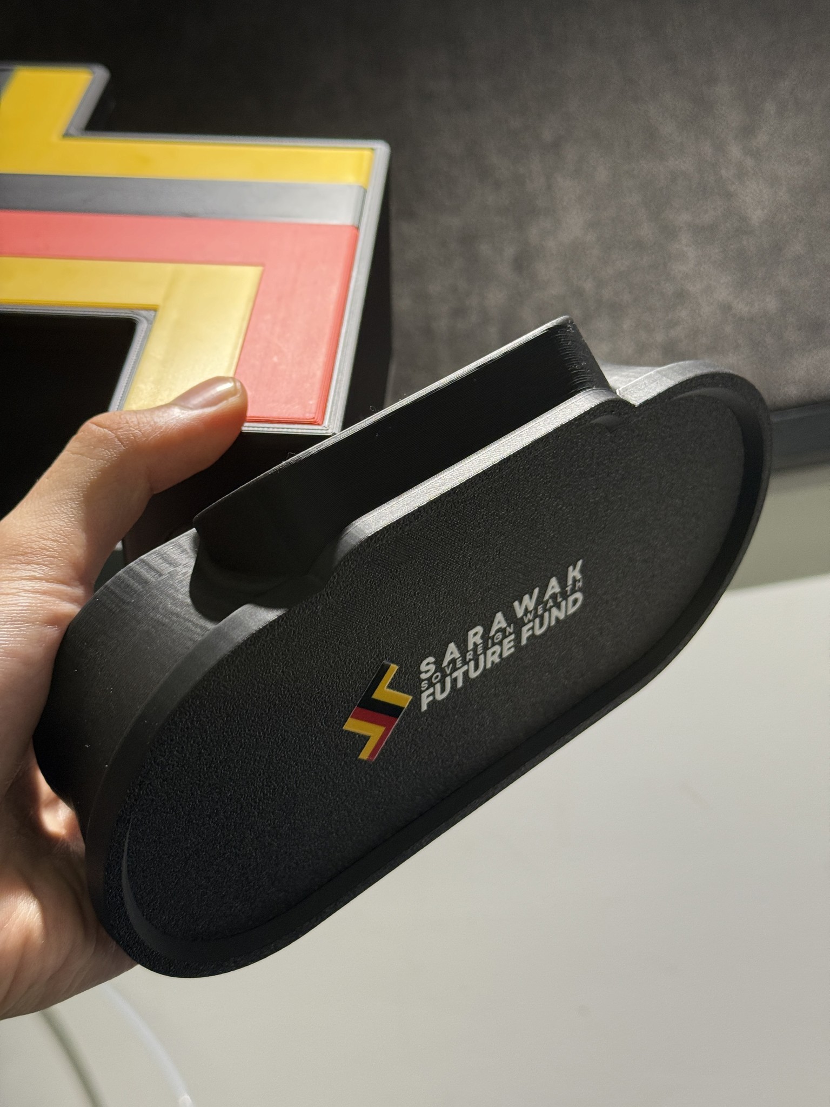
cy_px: 554
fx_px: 1535
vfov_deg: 39.7
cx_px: 415
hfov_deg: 30.3
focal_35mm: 48
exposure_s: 1/60
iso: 160
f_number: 1.78
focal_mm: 6.76
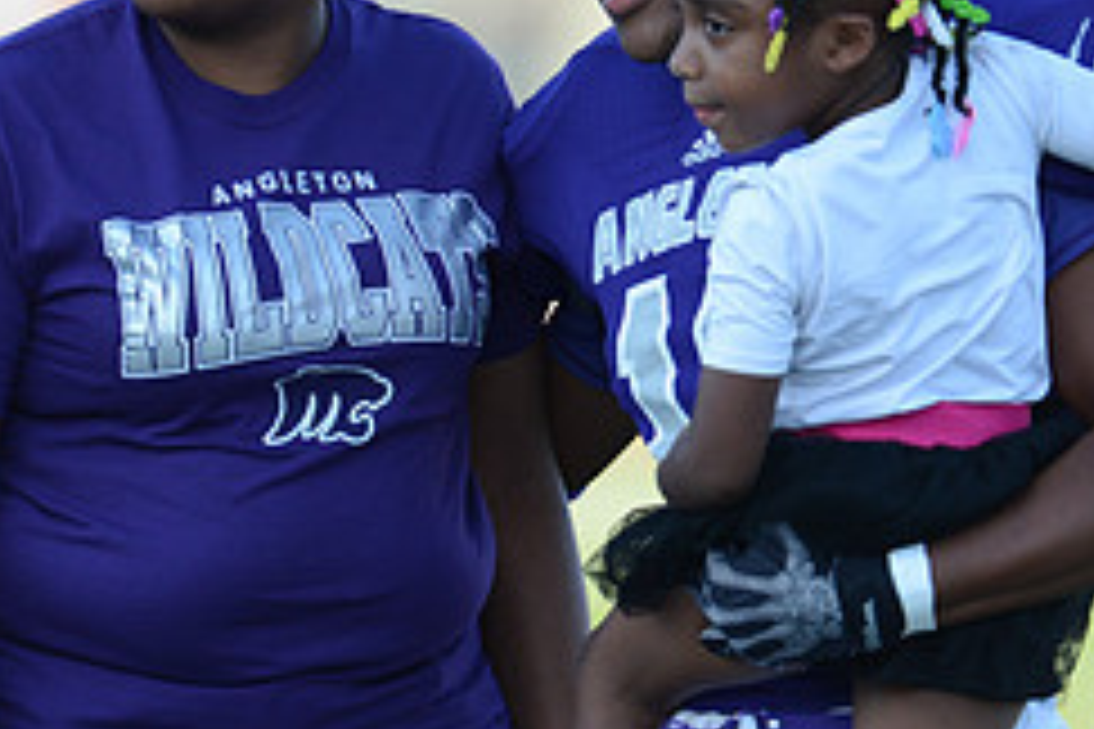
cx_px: 711
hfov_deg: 1.6
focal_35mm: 1312
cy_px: 310
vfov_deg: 1.0
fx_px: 39867
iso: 800
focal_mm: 550
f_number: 4
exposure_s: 1/1600
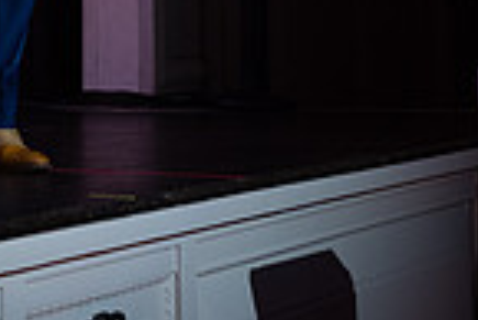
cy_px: -386
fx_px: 2060
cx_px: 26
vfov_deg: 8.3
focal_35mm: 155
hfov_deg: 13.1
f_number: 4.5
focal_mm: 50
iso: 1600
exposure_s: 1/125
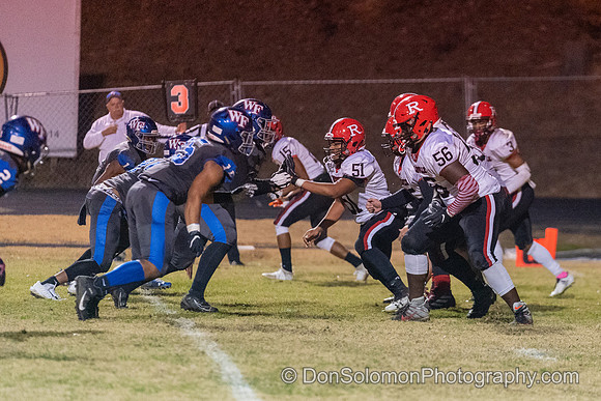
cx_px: 428
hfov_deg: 7.2
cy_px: 200
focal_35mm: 285
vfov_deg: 4.8
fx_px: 4756
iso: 8000
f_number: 2.8
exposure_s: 1/640
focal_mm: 200
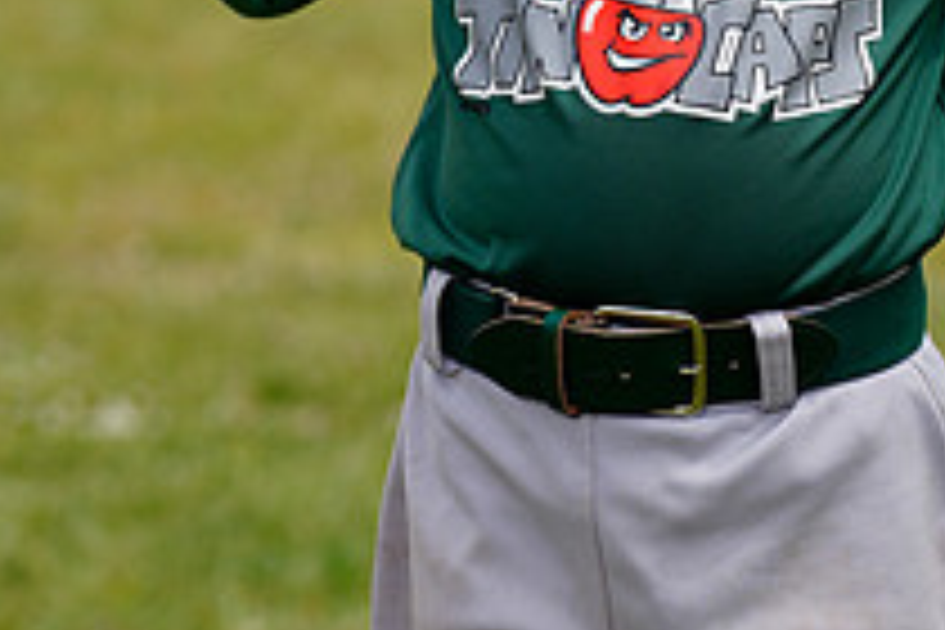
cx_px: 644
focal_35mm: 315
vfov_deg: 4.3
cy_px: -227
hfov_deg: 6.5
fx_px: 8268
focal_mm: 114
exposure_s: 1/320
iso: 50
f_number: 4.5
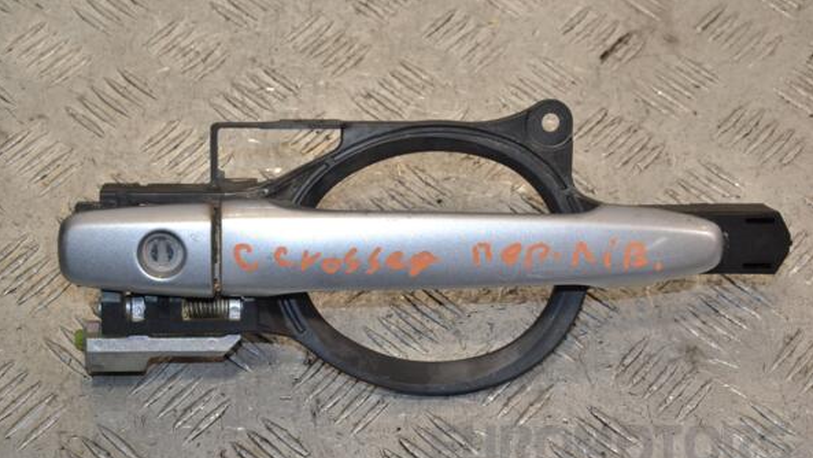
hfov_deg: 29.5
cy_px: 263
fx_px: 1542
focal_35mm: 72
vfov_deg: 16.9
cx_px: 406
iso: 800
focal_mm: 45
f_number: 7.1
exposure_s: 1/200
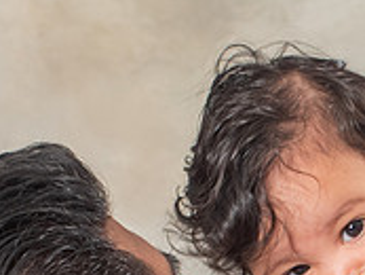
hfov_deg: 2.4
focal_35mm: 833
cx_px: 496
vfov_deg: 1.8
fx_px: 8789
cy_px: 500
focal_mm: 116
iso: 200
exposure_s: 1/125
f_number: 5.6
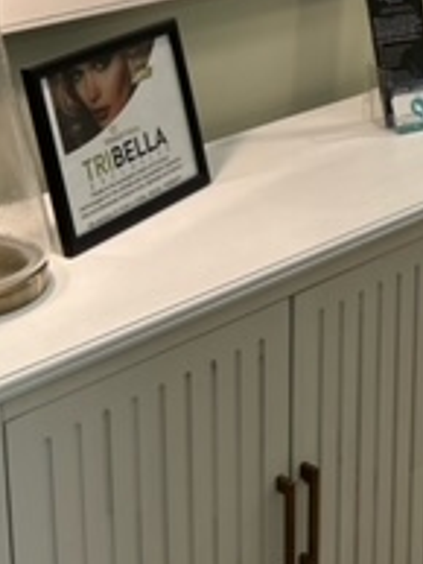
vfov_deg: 22.1
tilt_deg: -15.1
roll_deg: -1.2
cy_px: 32
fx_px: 1400
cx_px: 455
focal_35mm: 86
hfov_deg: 16.7
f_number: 1.5
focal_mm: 5.7
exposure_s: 1/60
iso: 64
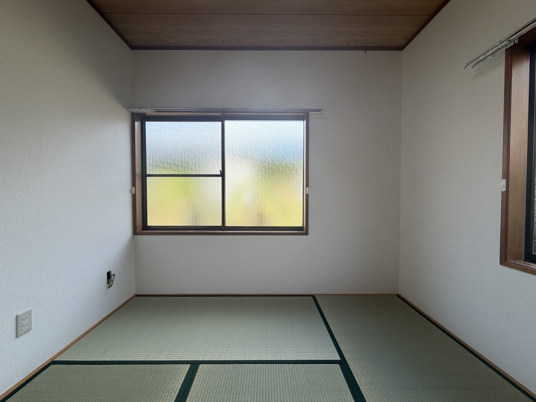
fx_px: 217
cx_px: 268
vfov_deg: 85.7
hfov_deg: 102.1
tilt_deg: -0.8
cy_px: 201
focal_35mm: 14
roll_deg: +0.8
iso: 64
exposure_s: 1/217
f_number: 2.2
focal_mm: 2.22
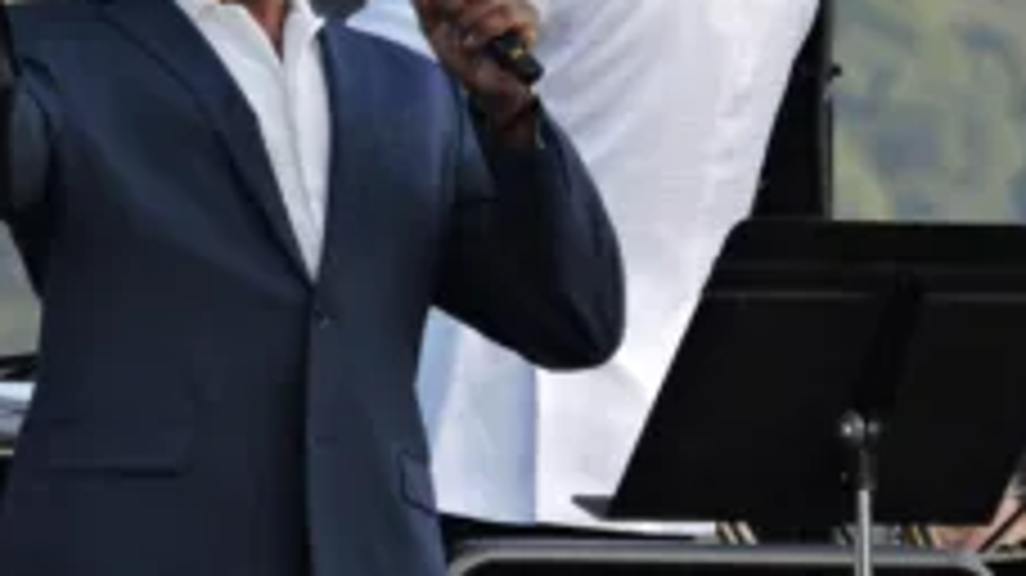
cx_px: 464
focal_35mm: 1433
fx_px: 38967
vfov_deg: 0.8
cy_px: -58
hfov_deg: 1.5
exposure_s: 1/250
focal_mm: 133.8
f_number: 5.1
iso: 400
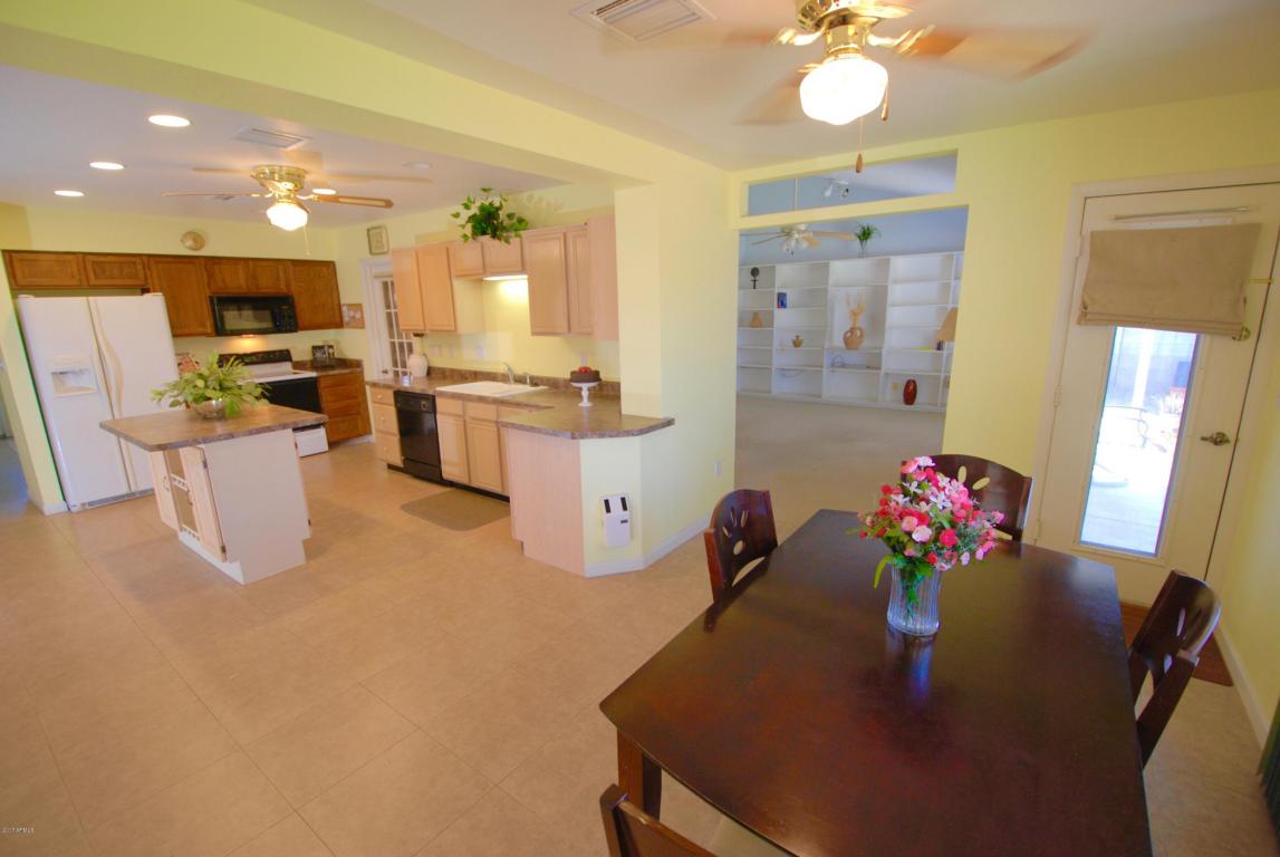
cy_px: 428
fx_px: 534
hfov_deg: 100.3
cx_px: 640
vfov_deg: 77.5
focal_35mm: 15
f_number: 3.5
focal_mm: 10
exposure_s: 1/25
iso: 400
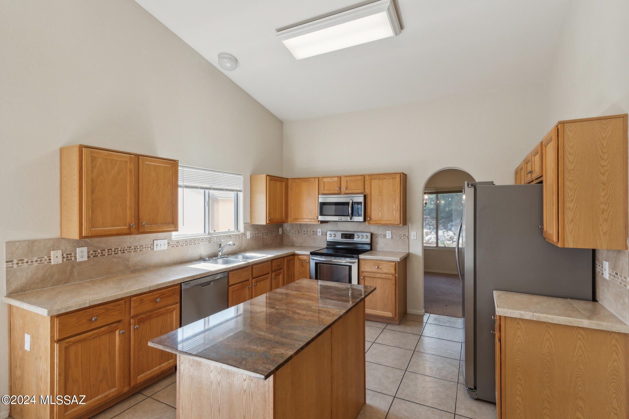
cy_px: 210
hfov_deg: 95.0
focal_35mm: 16
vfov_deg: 72.0
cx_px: 314
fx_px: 288
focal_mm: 11
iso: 200
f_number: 9
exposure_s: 1/10
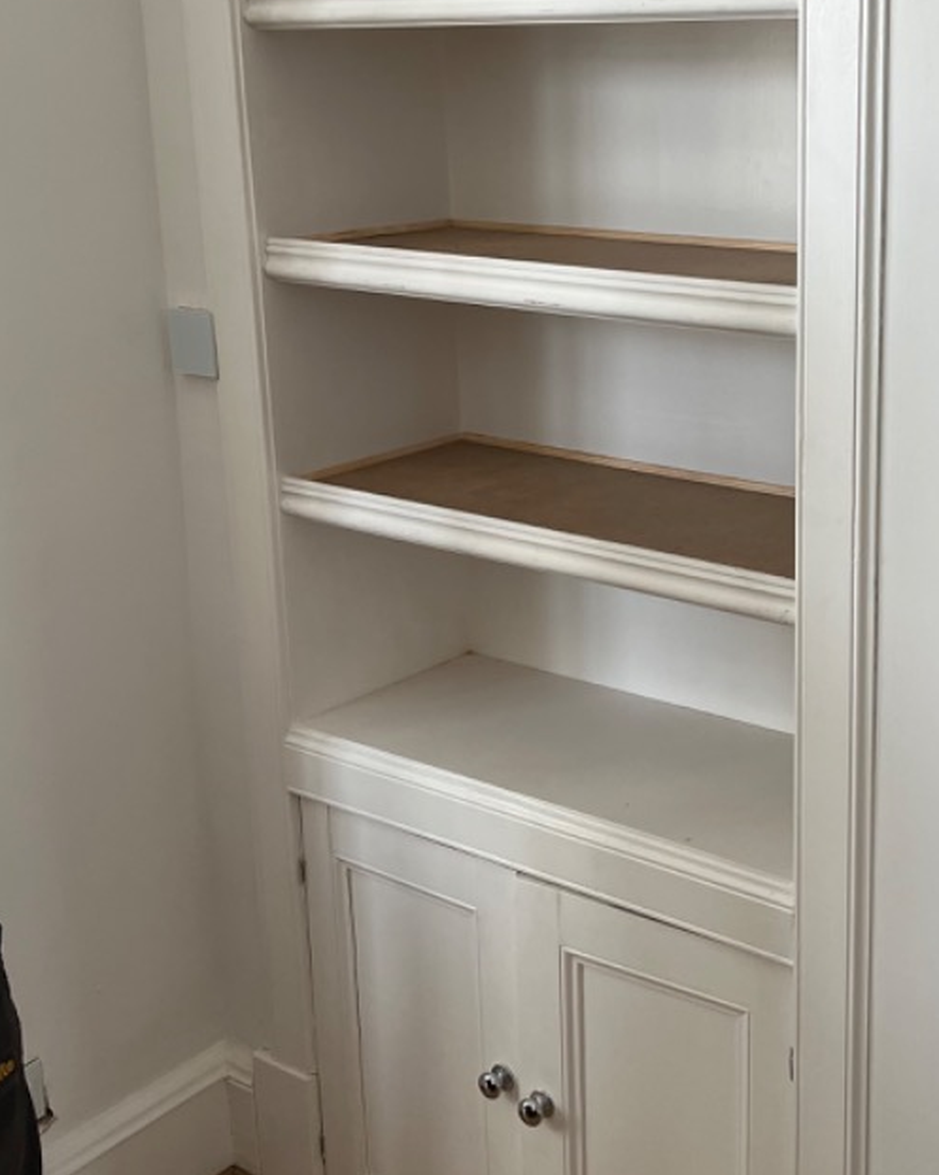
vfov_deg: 37.9
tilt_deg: -15.0
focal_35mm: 49
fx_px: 1703
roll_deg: +1.7
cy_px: 470
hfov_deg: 30.4
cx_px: 678
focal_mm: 5.1
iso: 125
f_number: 1.6
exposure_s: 1/107
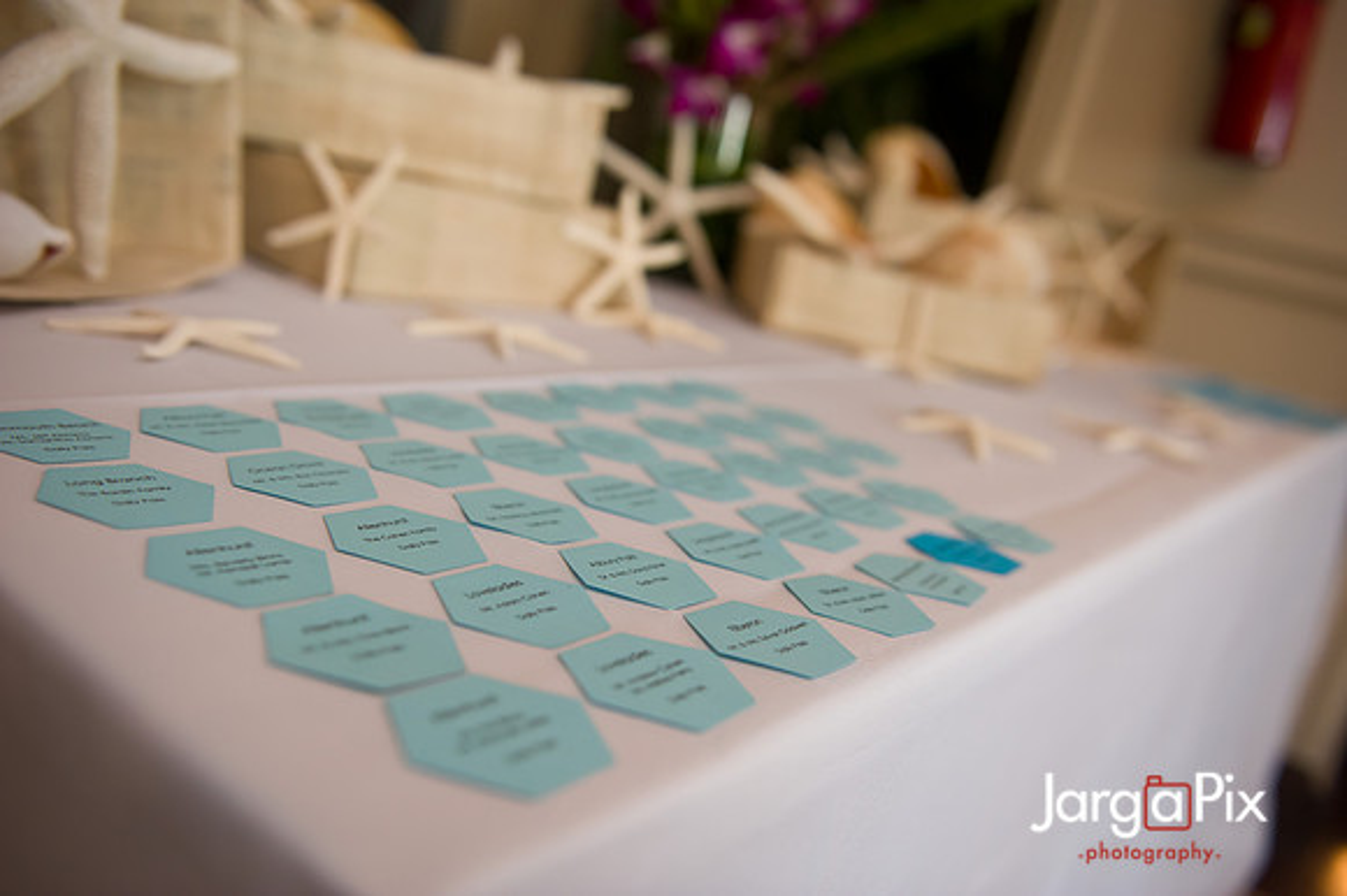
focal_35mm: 32
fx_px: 1197
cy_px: 448
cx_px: 674
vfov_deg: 41.1
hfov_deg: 58.7
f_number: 3.2
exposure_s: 1/125
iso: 1600
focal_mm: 32
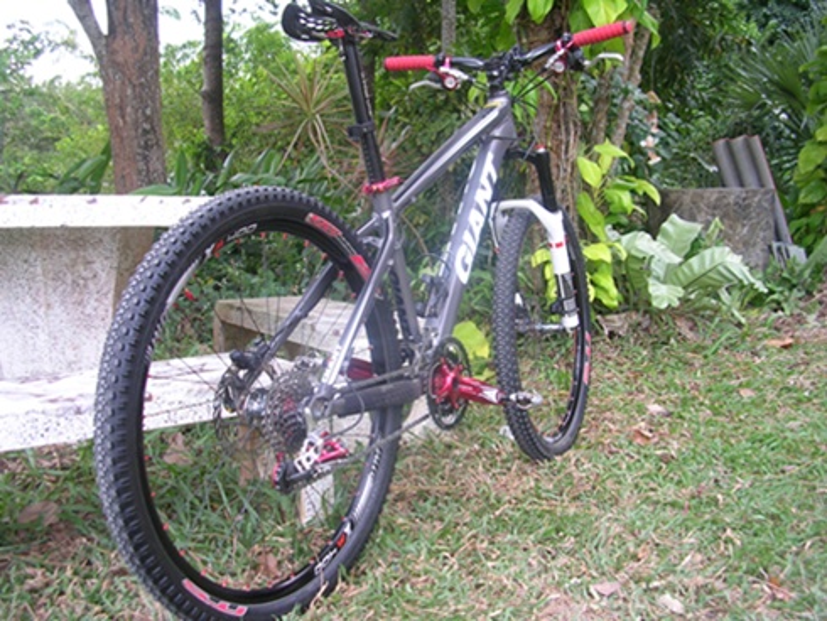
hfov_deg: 49.0
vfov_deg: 37.8
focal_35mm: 38
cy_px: 310
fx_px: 908
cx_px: 414
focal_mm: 5.8
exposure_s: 1/8
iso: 50
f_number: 2.8
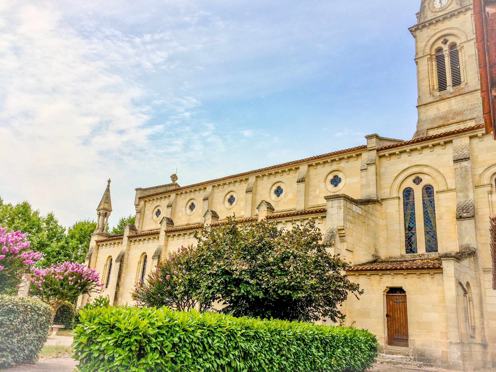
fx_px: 416
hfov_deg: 61.7
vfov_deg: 48.2
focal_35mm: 29
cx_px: 248
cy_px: 186
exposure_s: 1/4115
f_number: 2.2
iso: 40
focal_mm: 4.15
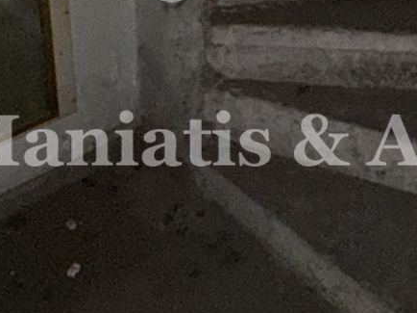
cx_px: 348
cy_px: -207
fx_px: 746
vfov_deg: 19.3
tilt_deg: -10.1
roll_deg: +0.3
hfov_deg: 30.3
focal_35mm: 62
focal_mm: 2.22
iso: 250
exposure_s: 1/60
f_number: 2.2
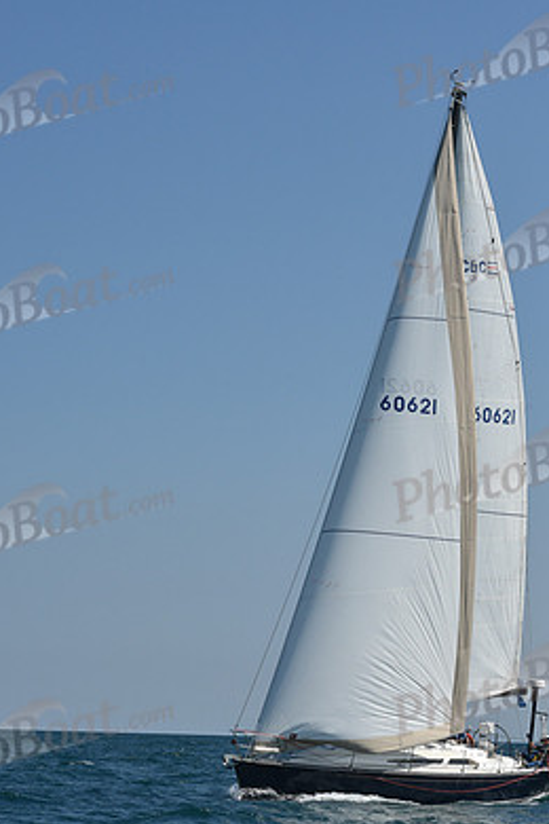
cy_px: 389
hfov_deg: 13.2
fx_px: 2379
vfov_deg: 19.6
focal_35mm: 104
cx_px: 284
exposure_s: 1/1600
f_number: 8
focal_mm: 70
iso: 250
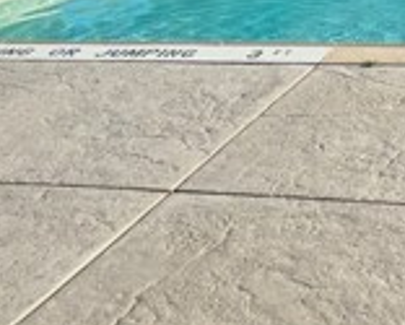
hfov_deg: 19.9
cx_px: 449
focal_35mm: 92
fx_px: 1103
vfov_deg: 15.9
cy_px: -94
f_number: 1.8
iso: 25
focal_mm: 5.4
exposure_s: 1/1740
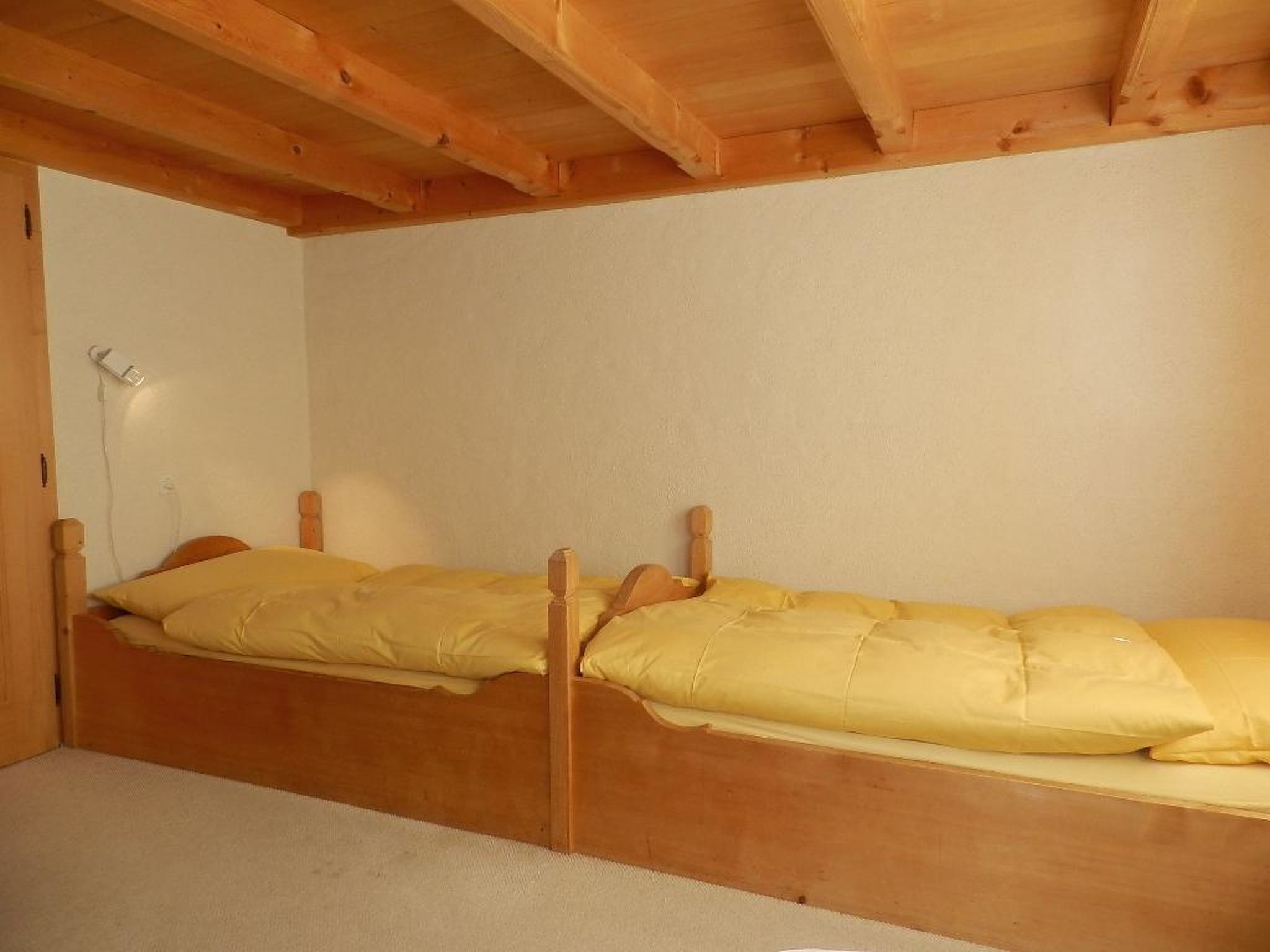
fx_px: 844
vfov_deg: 58.9
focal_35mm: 23
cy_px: 476
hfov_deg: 73.9
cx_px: 635
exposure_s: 1/125
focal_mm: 4
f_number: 3.4
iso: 160
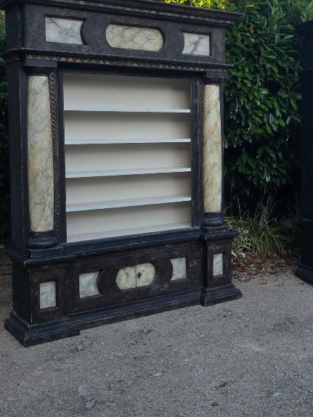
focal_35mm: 48
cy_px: 161
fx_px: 579
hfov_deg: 29.6
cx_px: 248
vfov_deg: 39.4
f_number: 1.7
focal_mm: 6.3
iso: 25
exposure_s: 1/359
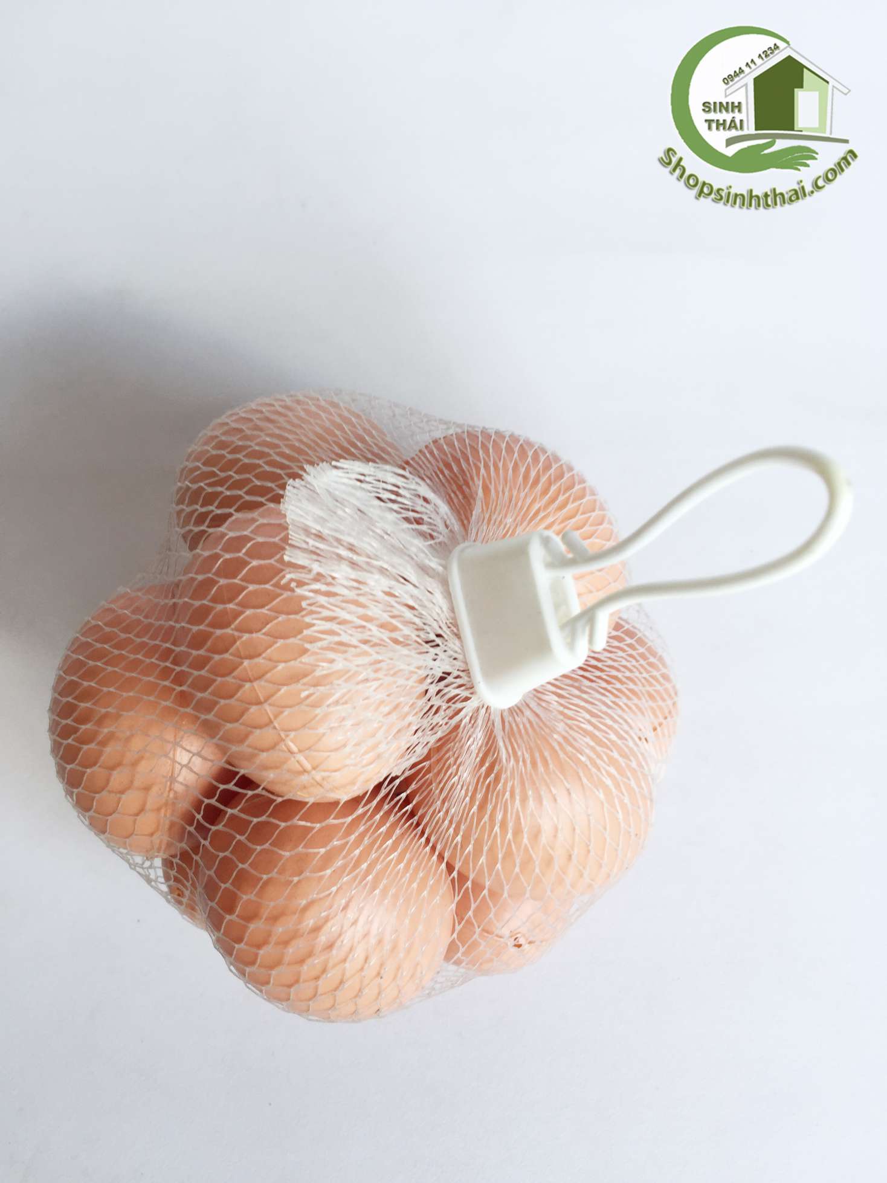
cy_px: 592
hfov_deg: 48.2
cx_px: 444
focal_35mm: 29
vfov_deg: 61.7
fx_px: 991
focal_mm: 4.15
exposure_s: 1/50
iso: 32
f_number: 2.2
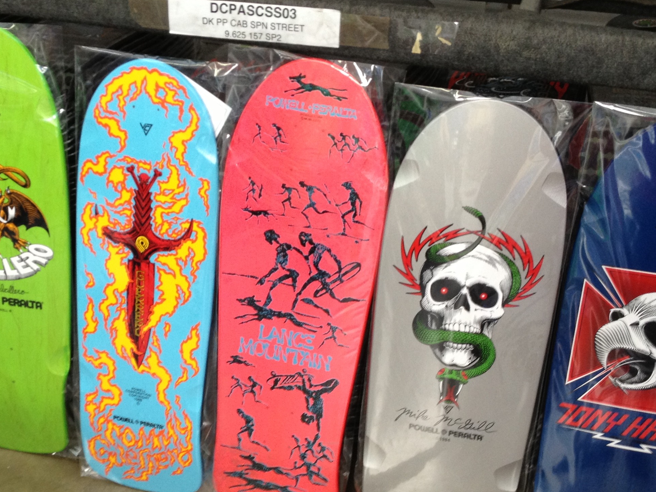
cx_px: 289
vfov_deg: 24.7
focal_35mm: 59
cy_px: 310
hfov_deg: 32.7
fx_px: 1118
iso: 100
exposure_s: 1/20
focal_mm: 4.28
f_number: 2.4
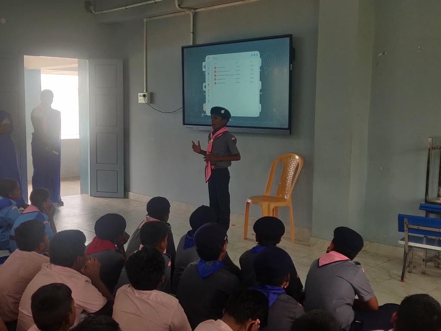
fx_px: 318
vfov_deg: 54.9
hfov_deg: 69.4
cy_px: 166
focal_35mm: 25
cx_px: 220
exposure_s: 1/50
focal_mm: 4.25
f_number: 1.7
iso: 250
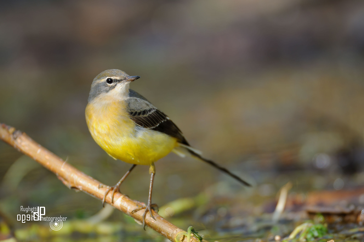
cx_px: 182
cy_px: 121
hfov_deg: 2.8
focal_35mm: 750
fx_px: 7574
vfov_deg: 1.8
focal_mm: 500
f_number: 4
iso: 200
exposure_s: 1/640
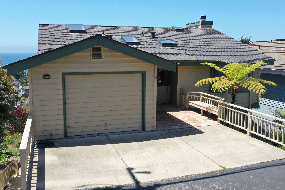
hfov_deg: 54.4
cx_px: 139
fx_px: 277
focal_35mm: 35
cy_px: 88
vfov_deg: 37.8
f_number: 5.6
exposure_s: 1/320
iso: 100
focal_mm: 10.26
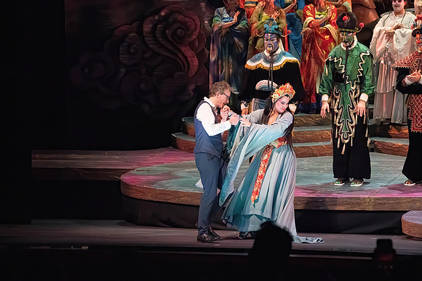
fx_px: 2345
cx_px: 211
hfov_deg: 10.3
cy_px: 140
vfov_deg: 6.9
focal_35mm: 200
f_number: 10
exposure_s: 1/1000
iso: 20000
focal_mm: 200
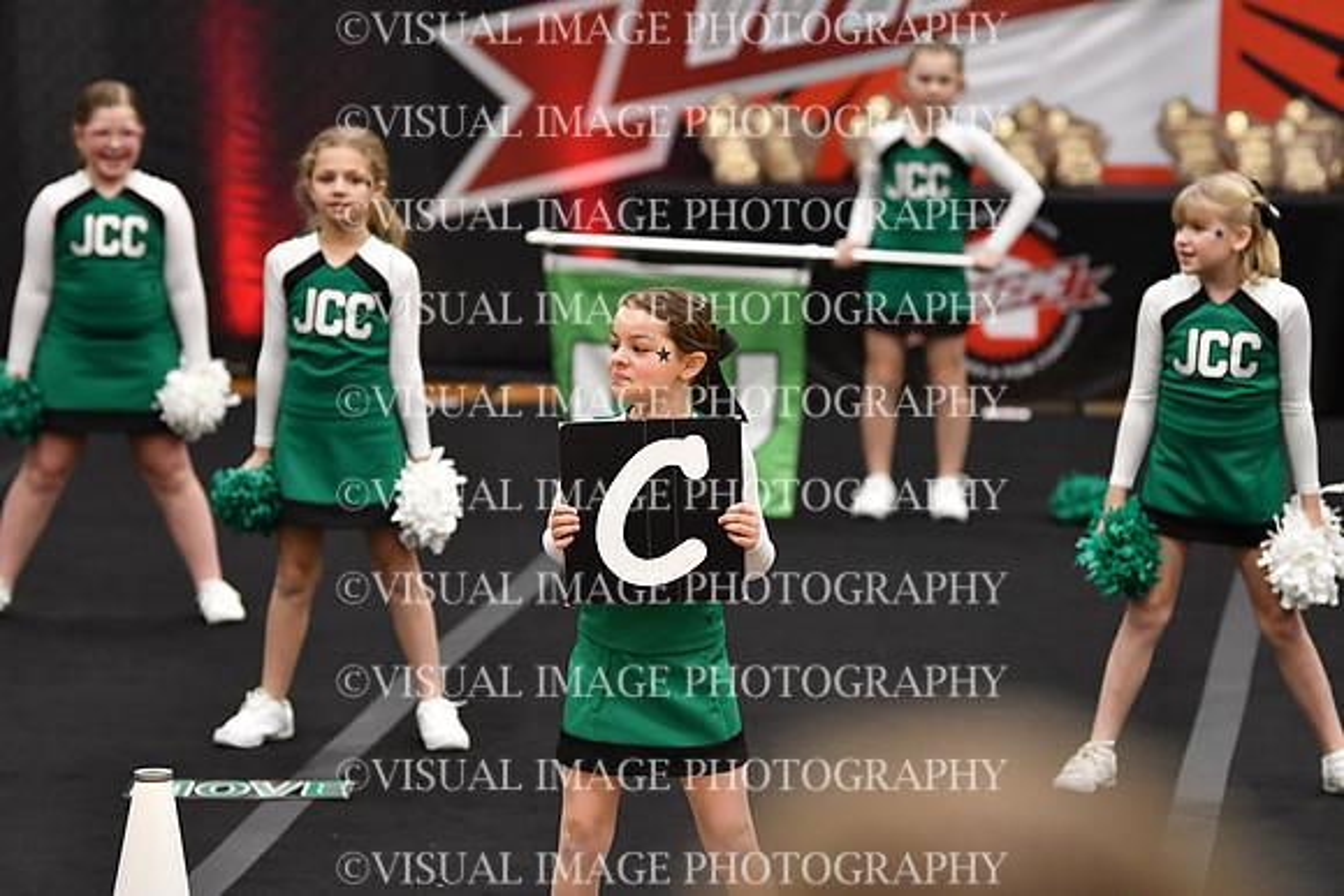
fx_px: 7543
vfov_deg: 6.8
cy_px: 448
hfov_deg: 10.2
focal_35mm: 202
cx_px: 672
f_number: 2.8
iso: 4000
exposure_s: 1/800
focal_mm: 135
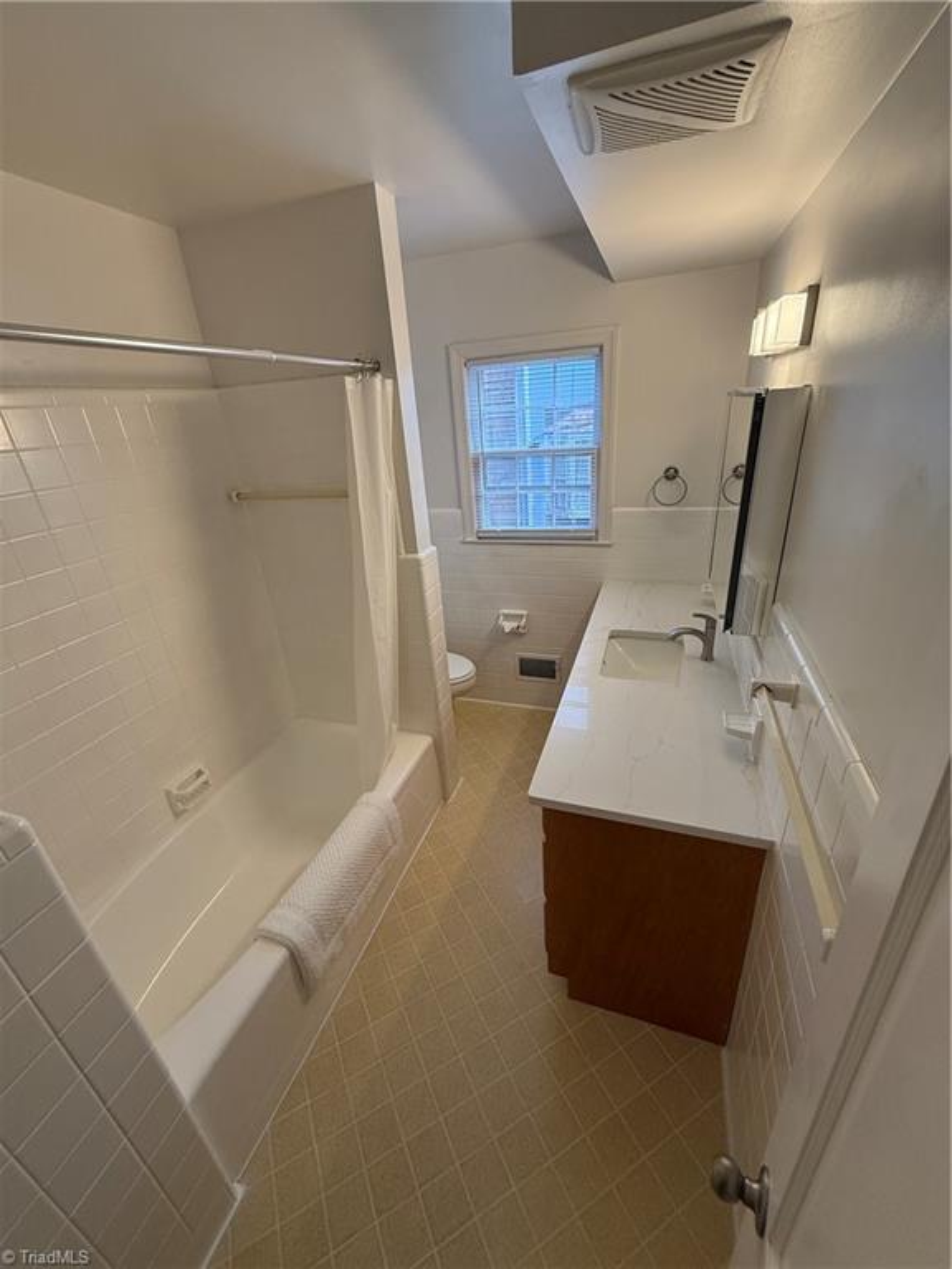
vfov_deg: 102.1
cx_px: 476
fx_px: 513
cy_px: 634
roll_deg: +3.4
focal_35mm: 14
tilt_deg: -23.2
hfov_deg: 85.7
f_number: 2.2
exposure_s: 1/120
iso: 125
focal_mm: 2.22
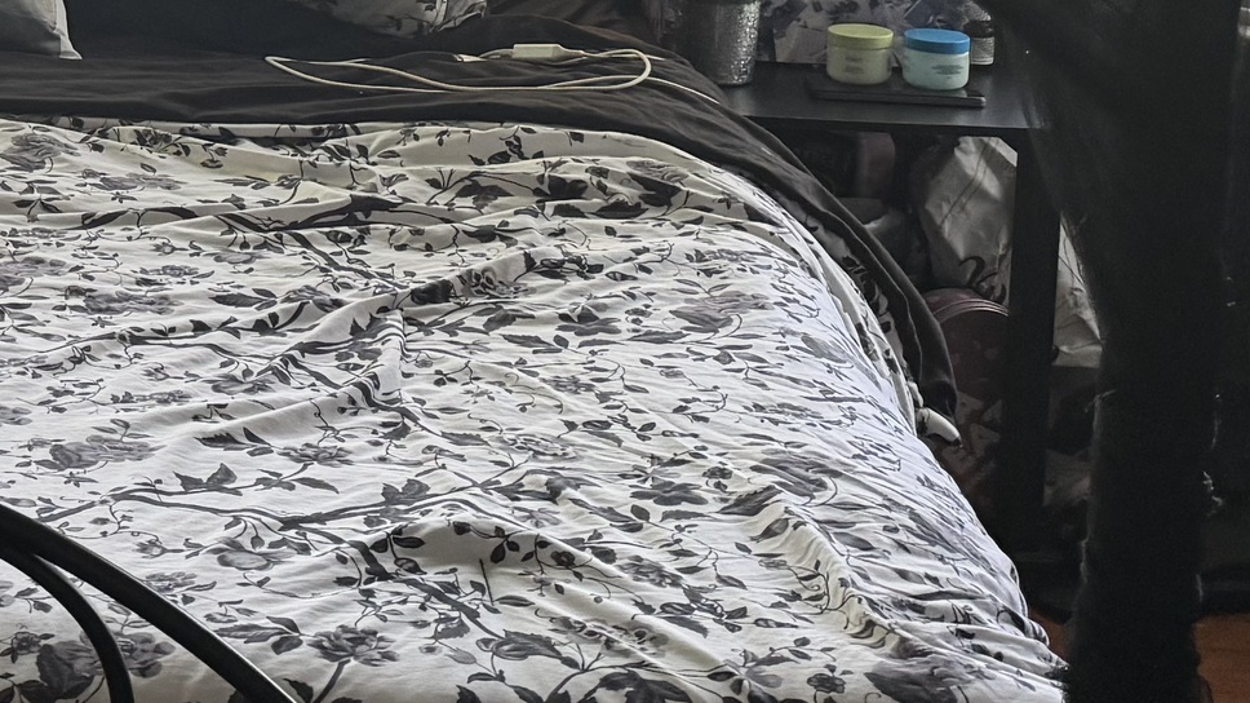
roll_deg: +1.1
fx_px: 2750
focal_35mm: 83
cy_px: -249
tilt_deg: -10.7
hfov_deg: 22.8
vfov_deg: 13.9
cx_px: -371
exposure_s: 1/60
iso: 160
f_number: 1.78
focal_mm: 6.76
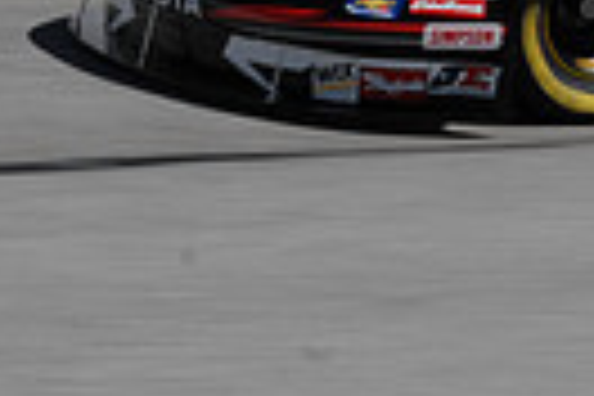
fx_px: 13034
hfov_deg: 2.6
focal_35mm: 790
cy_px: -216
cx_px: 729
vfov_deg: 1.7
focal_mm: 120
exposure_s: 1/320
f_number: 18
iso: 320
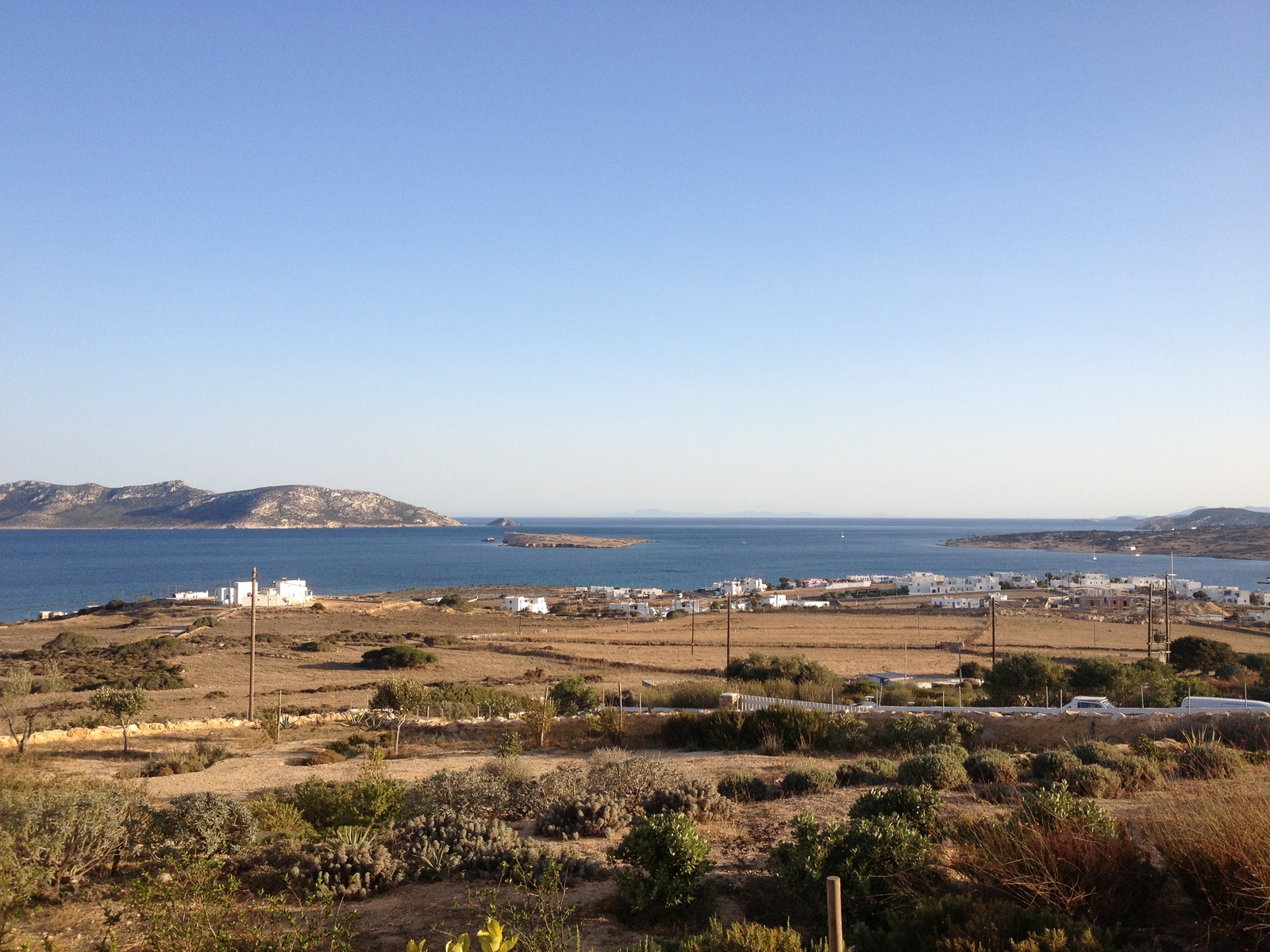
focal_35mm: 35
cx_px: 635
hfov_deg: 52.6
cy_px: 476
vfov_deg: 40.7
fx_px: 1284
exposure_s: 1/1082
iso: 50
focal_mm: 4.28
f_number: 2.4
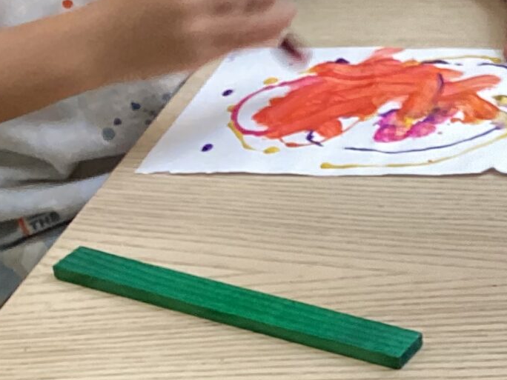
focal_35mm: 116
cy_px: -104
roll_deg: +0.9
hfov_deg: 15.1
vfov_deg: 12.4
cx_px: 868
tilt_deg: -23.5
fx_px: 1699
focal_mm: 3.3
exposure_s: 1/60
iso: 100
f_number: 2.4
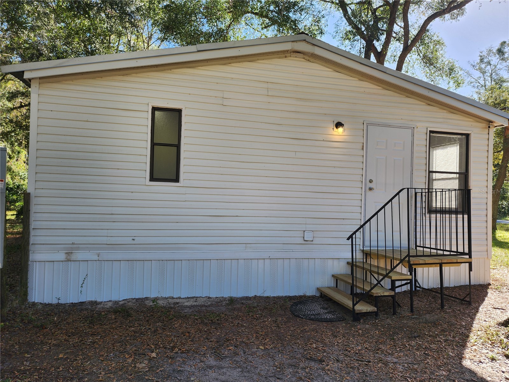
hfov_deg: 73.9
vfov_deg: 58.9
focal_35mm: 23
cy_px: 191
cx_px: 254
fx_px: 338
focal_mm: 6.4
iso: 12
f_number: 1.8
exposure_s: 1/257
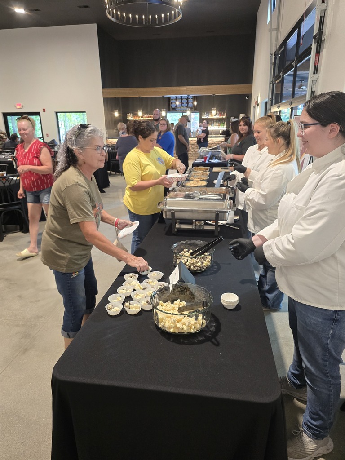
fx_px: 306
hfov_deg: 58.9
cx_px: 172
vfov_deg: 73.9
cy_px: 230
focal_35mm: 23
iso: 640
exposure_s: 1/60
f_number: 1.7
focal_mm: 6.3
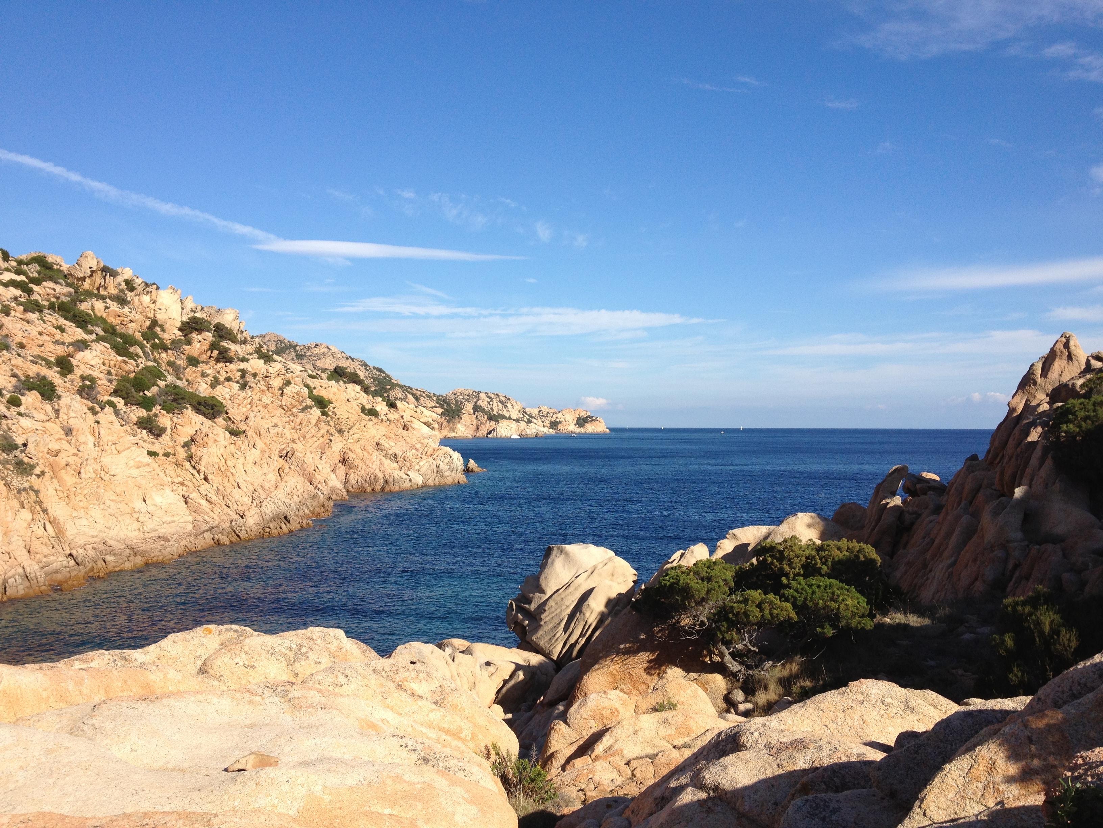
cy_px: 414
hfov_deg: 52.6
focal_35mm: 35
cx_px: 552
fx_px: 1115
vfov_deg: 40.7
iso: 64
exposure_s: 1/1842
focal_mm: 4.28
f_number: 2.4
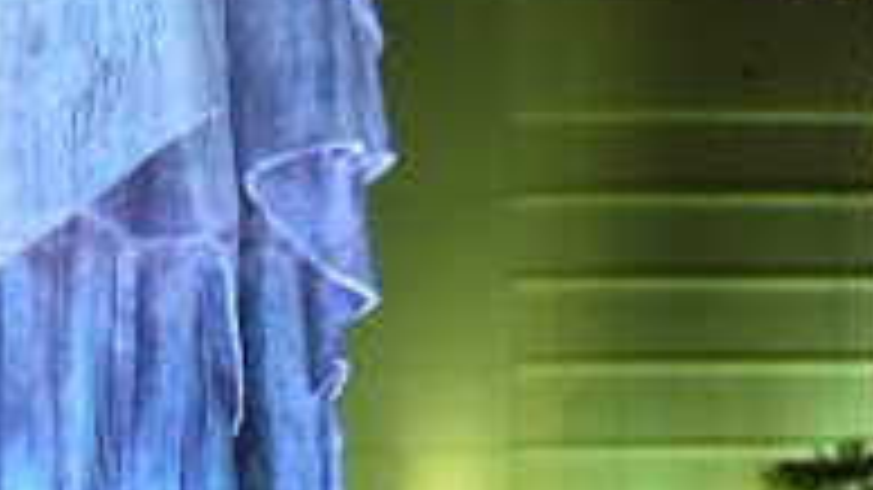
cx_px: -1033
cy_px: -1470
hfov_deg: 1.9
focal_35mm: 1113
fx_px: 25757
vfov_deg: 1.1
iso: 1600
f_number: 4.8
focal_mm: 86
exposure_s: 1/8
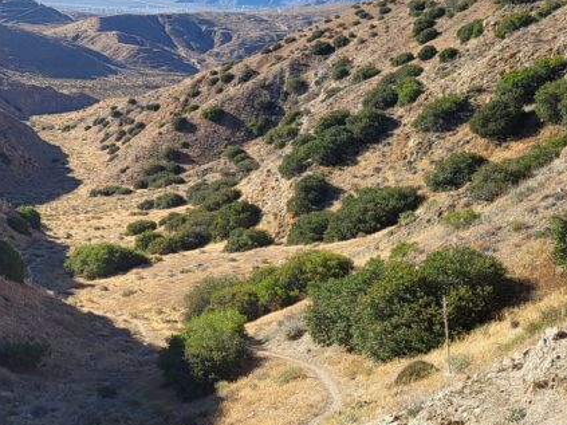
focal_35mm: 63
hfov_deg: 29.7
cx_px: 84
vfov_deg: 23.2
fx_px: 1032
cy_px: 274
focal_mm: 5.4
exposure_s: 1/1668
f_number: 1.8
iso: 40
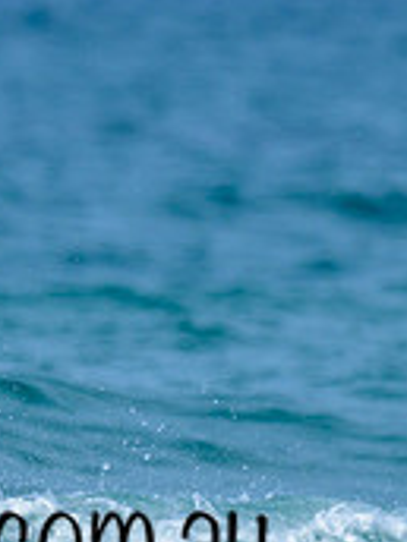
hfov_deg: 0.4
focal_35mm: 3563
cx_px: -164
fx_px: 55856
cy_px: 278
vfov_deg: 0.6
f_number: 6.3
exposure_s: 1/2000
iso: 220
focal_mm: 800
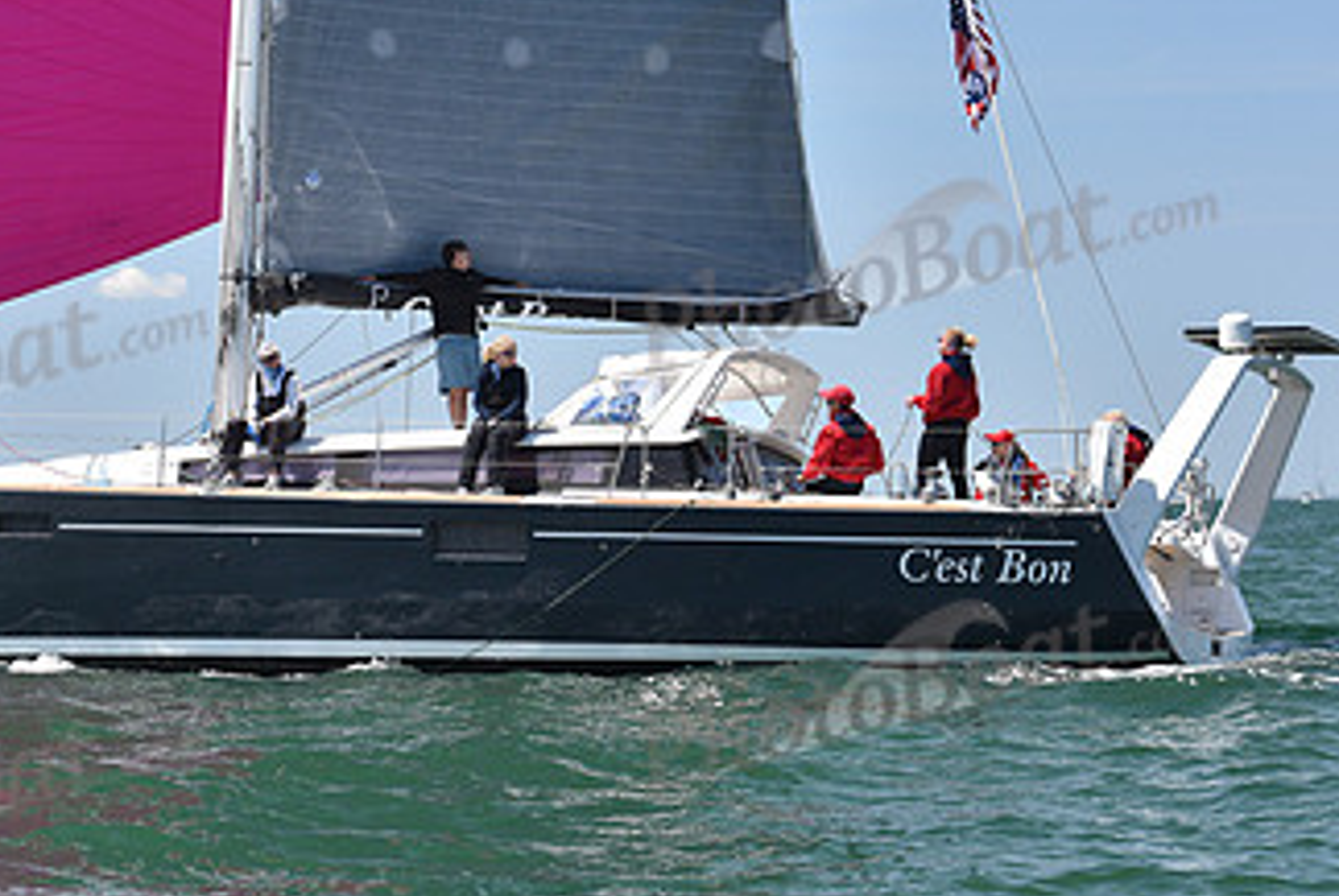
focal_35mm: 143
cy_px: 109
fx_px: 5326
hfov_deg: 14.3
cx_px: 426
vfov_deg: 9.6
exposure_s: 1/800
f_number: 5.6
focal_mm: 80
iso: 400
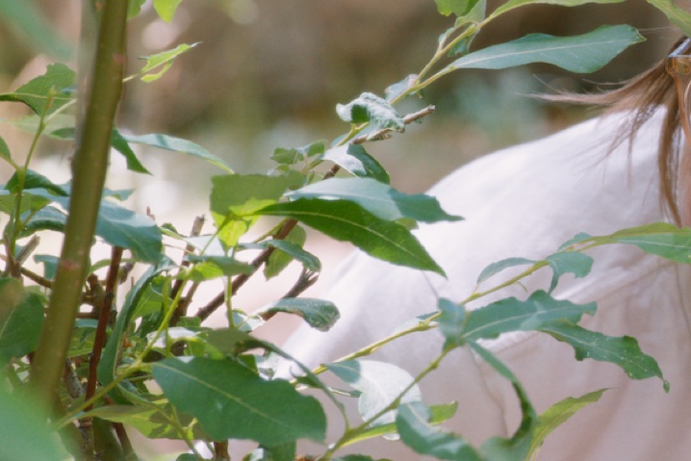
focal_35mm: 245
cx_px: 907
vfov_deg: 5.6
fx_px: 4703
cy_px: 182
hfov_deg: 8.3
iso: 800
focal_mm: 88
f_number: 5.6
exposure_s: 1/500
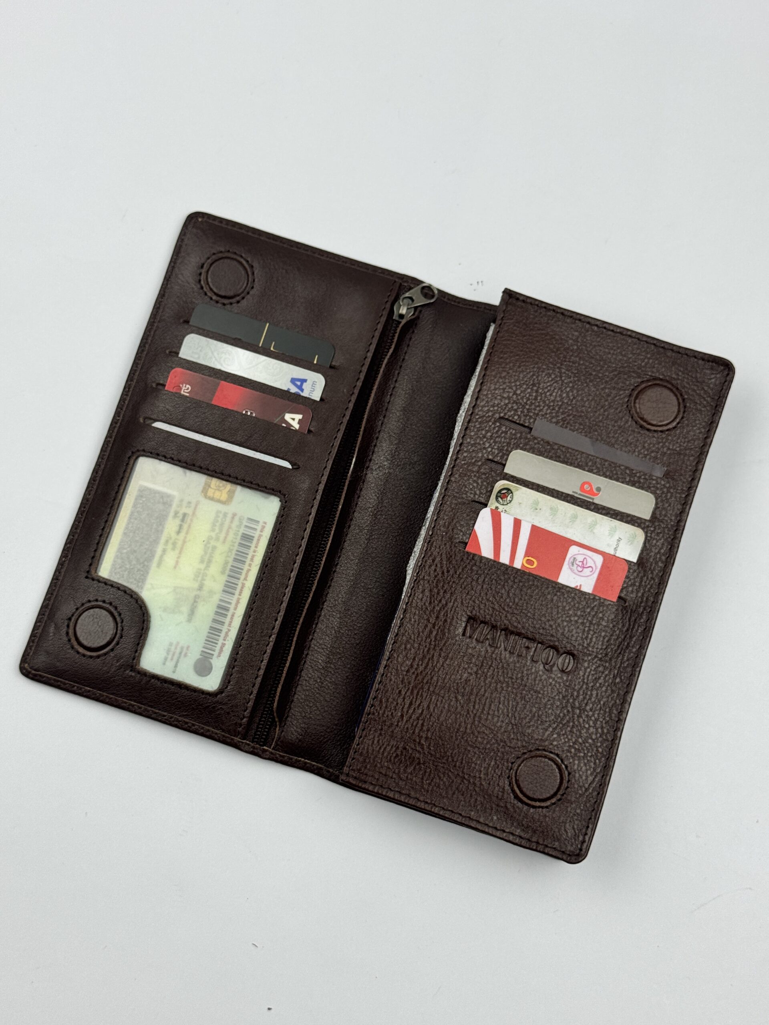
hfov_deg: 30.3
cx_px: 384
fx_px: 1422
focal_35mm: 48
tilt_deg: -78.8
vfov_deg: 39.7
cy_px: 512
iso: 64
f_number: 1.78
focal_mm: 6.76
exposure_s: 1/454
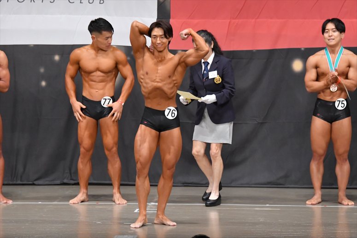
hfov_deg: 10.2
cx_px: 178
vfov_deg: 6.8
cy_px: 119
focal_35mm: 202
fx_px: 2002
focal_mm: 135
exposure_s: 1/400
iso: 6400
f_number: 5.6
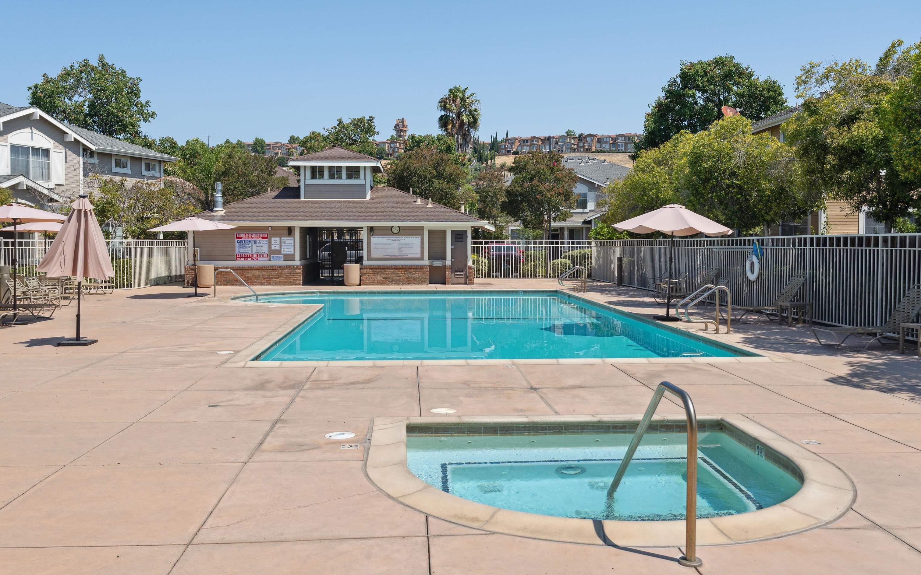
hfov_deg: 63.7
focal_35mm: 30
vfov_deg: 42.4
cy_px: 277
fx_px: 741
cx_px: 457
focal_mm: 28.5
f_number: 9
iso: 200
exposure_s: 1/640
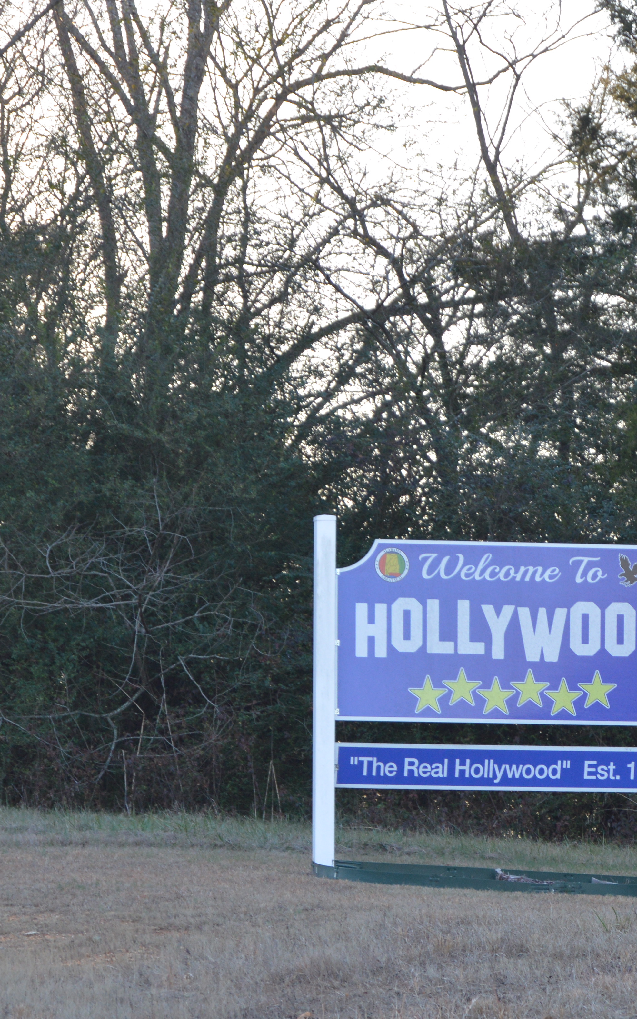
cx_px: 526
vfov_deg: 13.1
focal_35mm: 160
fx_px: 4442
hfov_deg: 8.2
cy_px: 602
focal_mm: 55
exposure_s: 1/125
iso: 250
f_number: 5.6
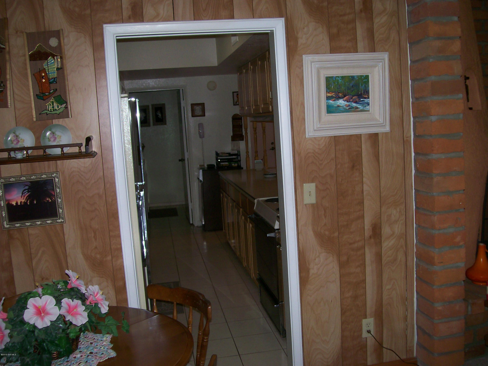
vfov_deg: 39.7
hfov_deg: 51.4
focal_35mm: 36
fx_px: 508
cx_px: 244
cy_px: 183
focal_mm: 6
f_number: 2.7
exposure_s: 1/64
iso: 80
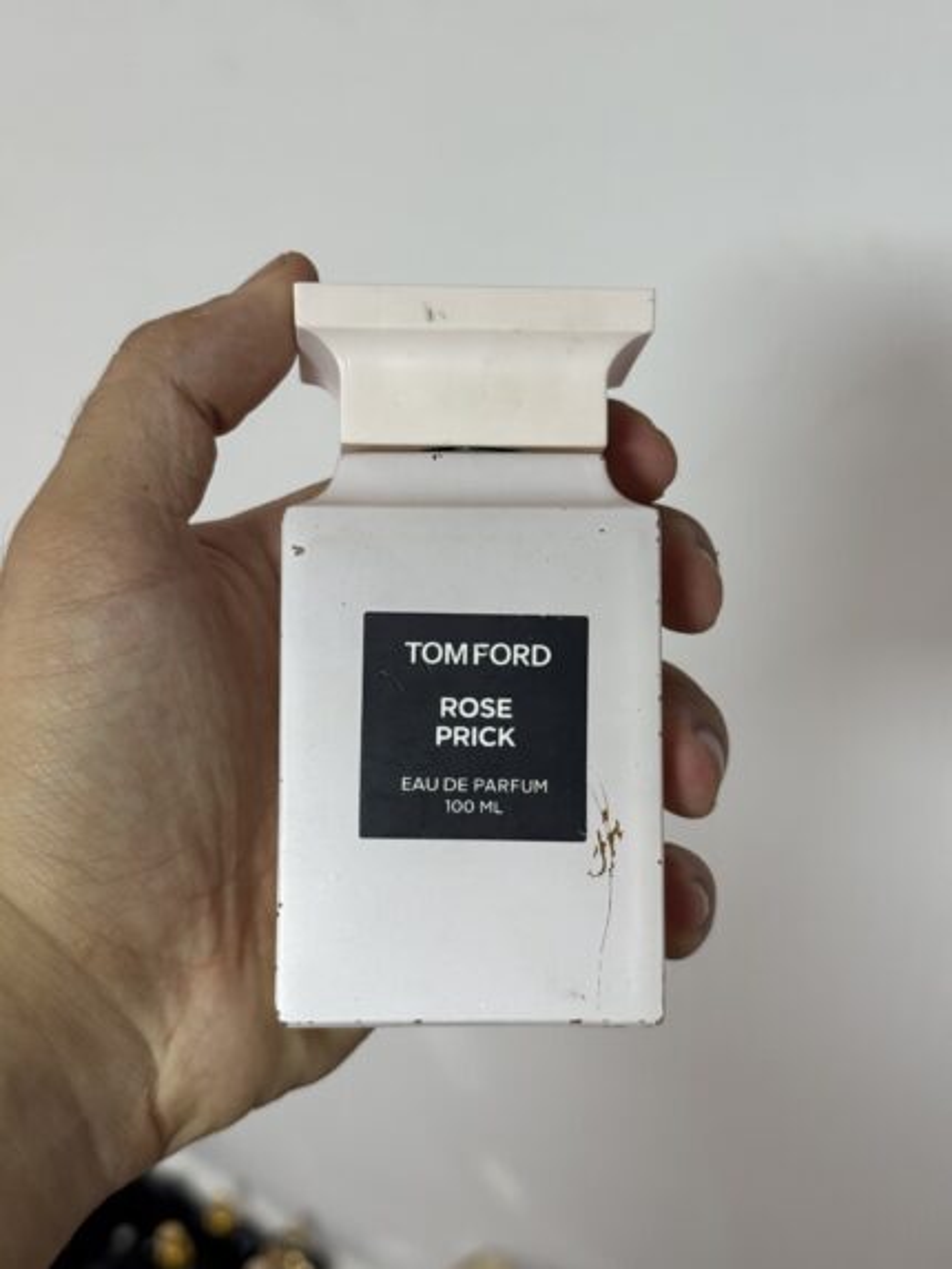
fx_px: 1759
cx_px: 476
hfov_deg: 30.3
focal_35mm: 48
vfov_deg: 39.6
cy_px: 634
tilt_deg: -38.2
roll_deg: +1.6
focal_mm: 6.76
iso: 80
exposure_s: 1/50
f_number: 1.78
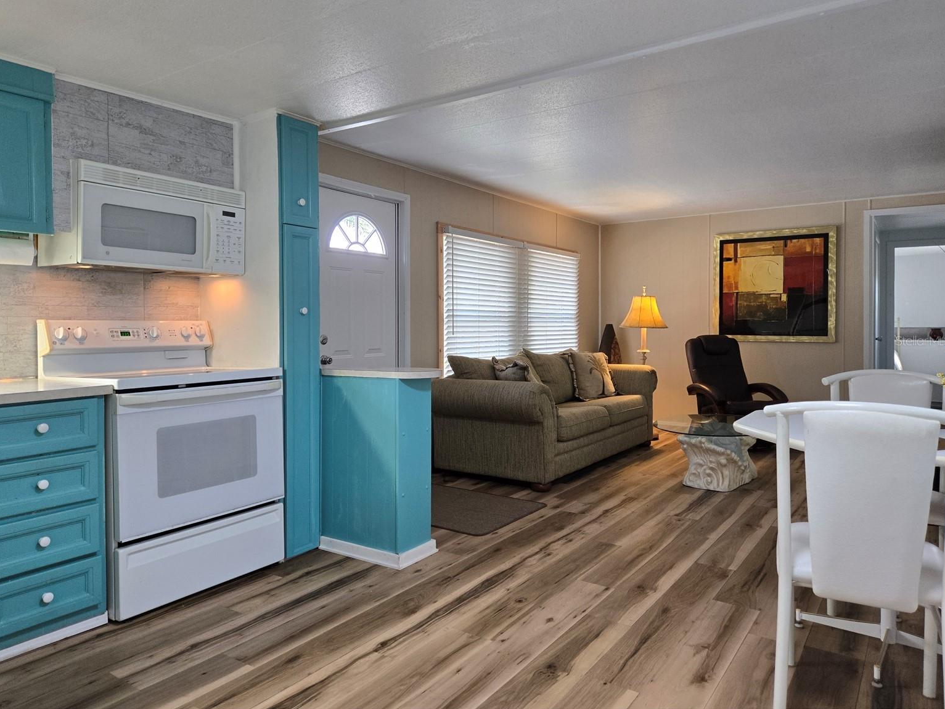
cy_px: 340
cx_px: 460
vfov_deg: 56.8
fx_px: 655
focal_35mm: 24
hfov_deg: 71.6
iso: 200
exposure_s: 1/120
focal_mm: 5.4
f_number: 1.8
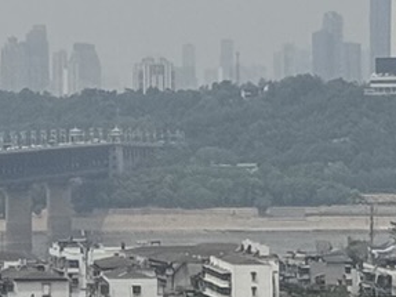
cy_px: 0
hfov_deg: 5.7
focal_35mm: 343
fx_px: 3922
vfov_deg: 4.3
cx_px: -201
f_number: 1.78
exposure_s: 1/9009
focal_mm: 6.76
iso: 64
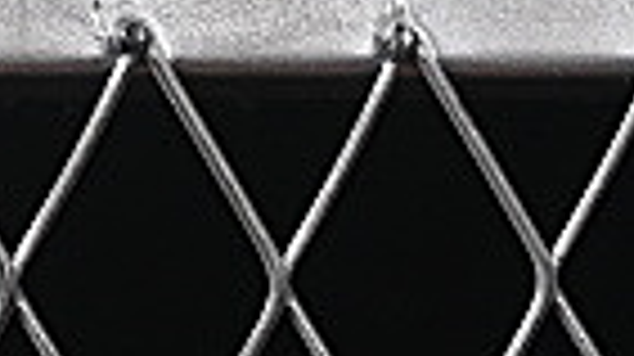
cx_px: -1587
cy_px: -1113
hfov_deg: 3.5
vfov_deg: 2.0
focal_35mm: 601
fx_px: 10094
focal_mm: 50
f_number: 8
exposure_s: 1/80
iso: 160
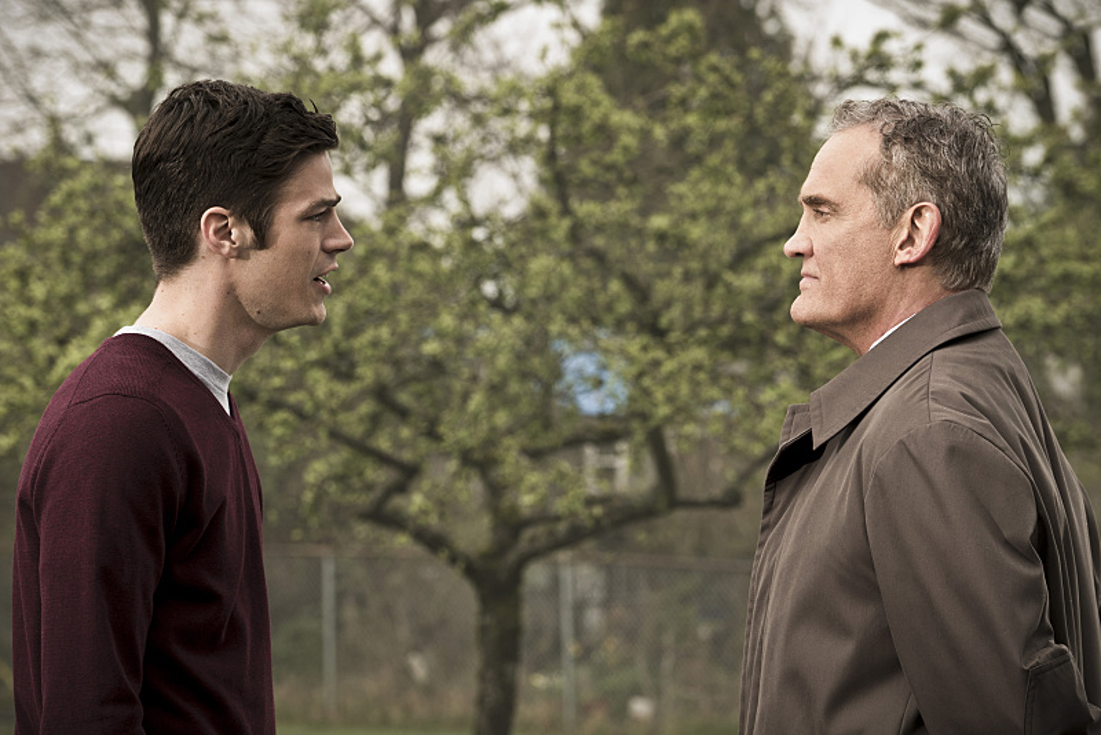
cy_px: 368
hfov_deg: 13.3
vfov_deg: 8.9
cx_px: 550
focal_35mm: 154
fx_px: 4711
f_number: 9
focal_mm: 154
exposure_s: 1/320
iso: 1000
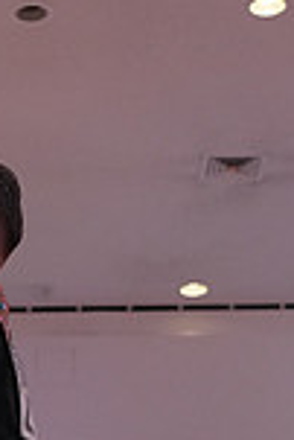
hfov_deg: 8.4
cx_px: -106
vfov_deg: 12.3
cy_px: 609
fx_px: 1968
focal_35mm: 161
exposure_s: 1/500
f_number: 4
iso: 2500
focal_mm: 42
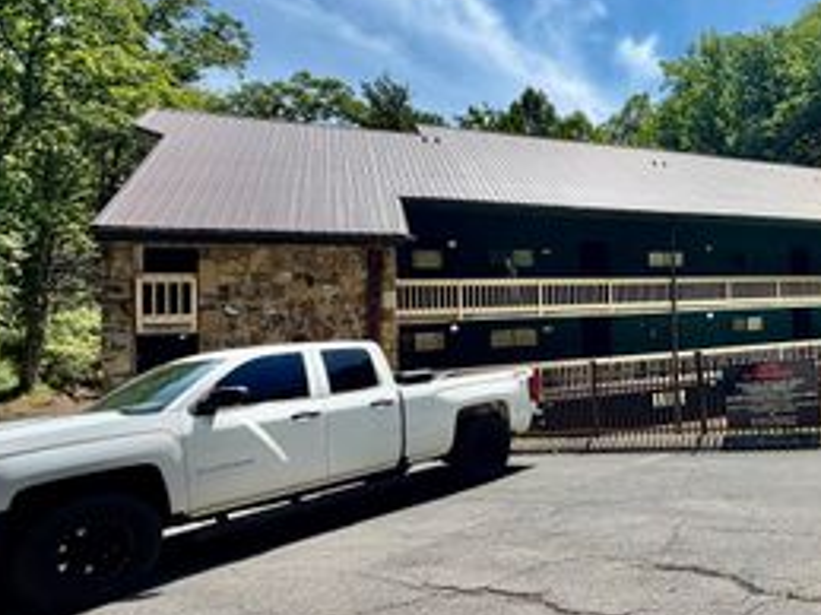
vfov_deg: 51.3
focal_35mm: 27
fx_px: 640
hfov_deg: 55.9
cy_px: 290
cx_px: 748
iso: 20
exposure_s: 1/853
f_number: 2.2
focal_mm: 2.22
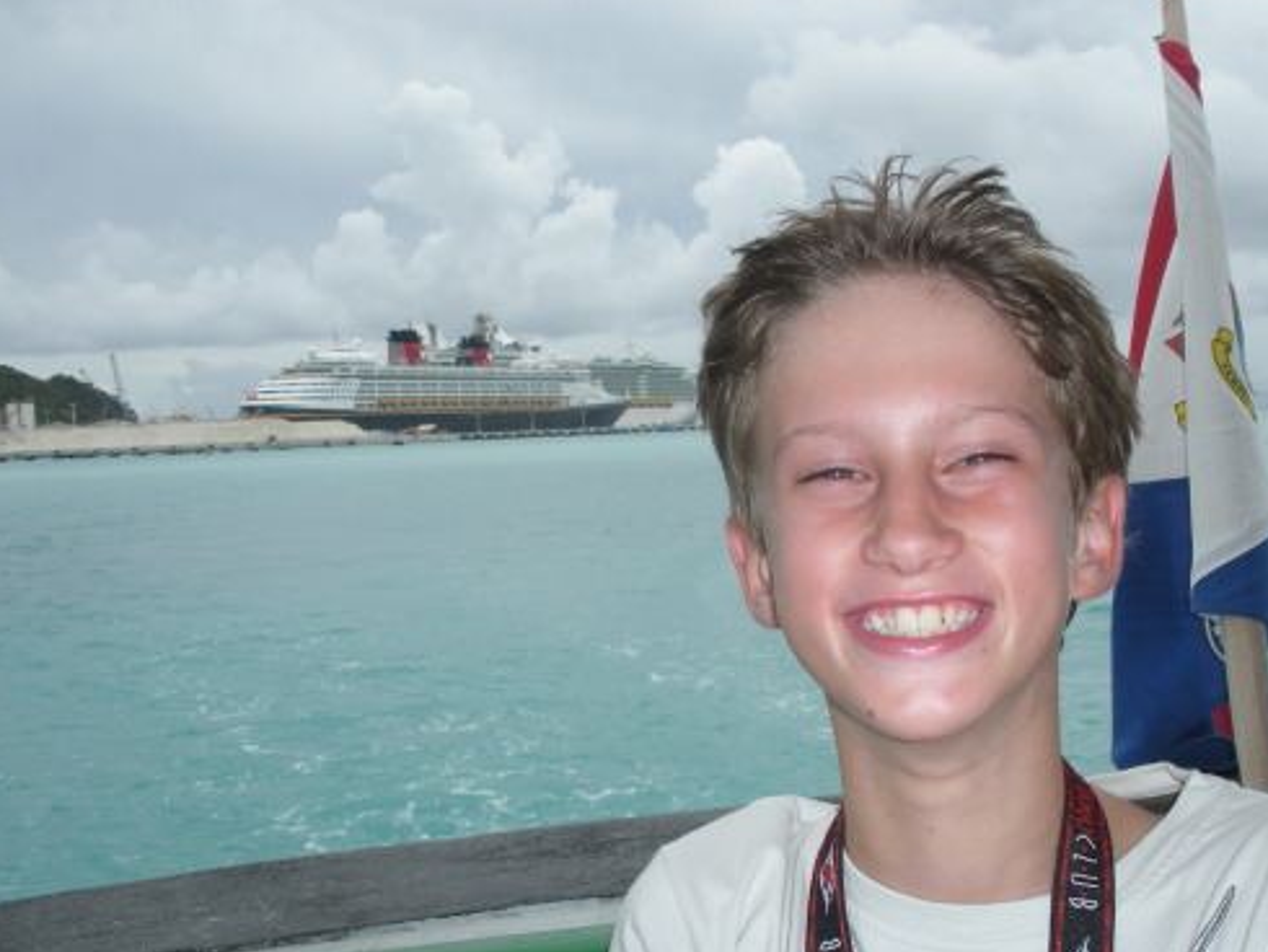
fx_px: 1722
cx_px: 756
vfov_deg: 30.9
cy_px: 548
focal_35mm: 47
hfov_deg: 40.3
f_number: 3.5
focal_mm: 6.3
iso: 64
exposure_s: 1/768
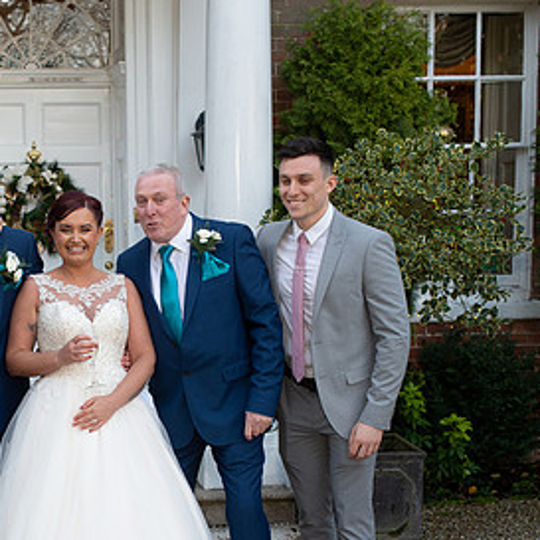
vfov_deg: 26.7
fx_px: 1130
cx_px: 67
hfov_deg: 26.1
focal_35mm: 64
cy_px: 368
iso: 250
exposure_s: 1/160
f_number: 3.5
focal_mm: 35
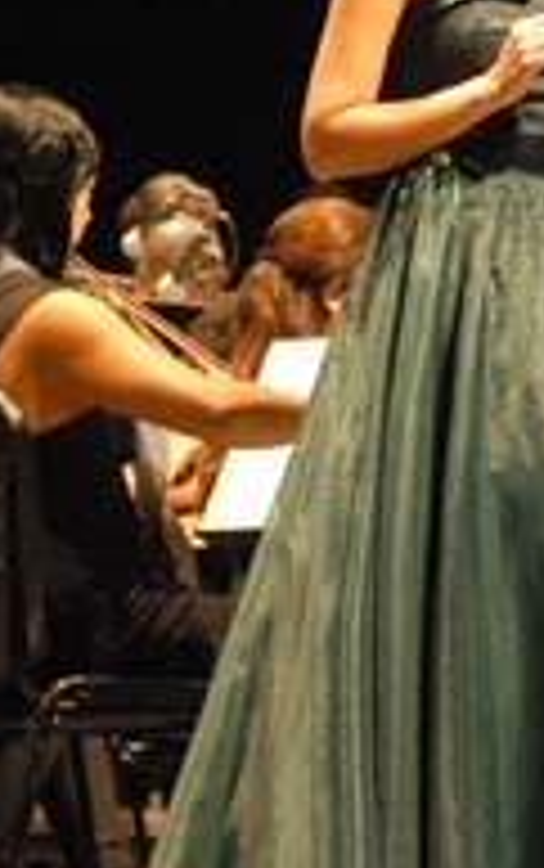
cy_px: 331
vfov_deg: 10.6
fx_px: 4686
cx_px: 1039
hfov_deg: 6.5
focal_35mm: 198
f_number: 3.2
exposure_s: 1/80
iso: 1600
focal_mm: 50
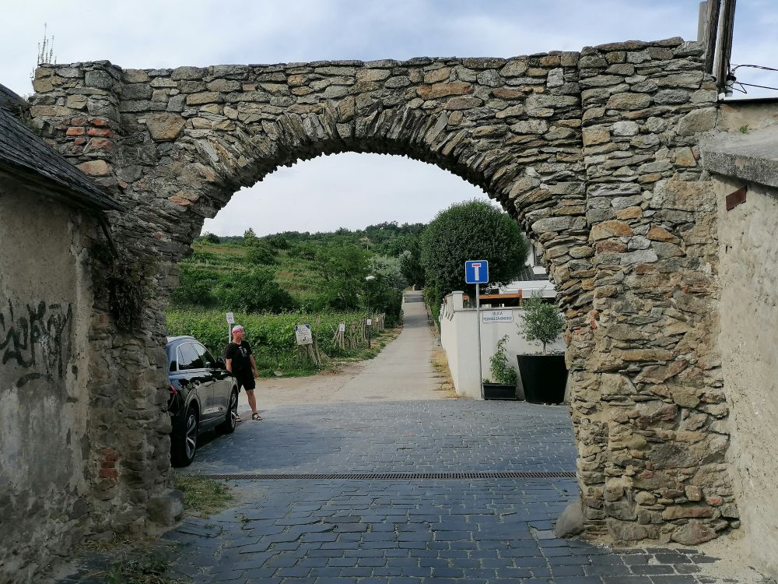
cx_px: 389
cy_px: 292
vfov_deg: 39.7
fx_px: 809
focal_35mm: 36
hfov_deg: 51.4
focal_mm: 4.75
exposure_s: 1/951
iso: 50
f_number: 1.8
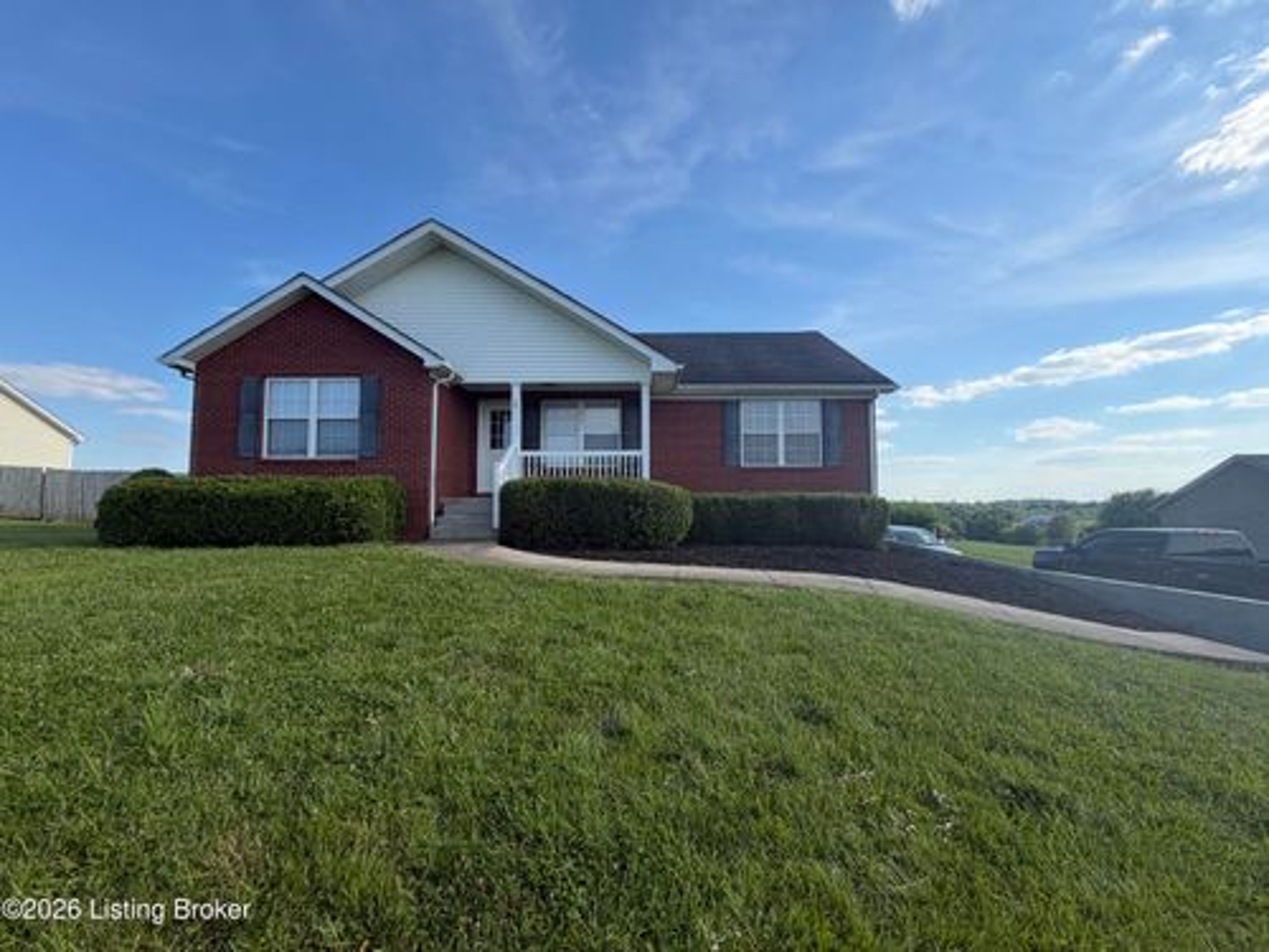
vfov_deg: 85.7
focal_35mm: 14
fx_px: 513
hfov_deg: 102.1
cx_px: 634
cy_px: 476
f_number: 2.2
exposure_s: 1/770
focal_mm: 2.22
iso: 32
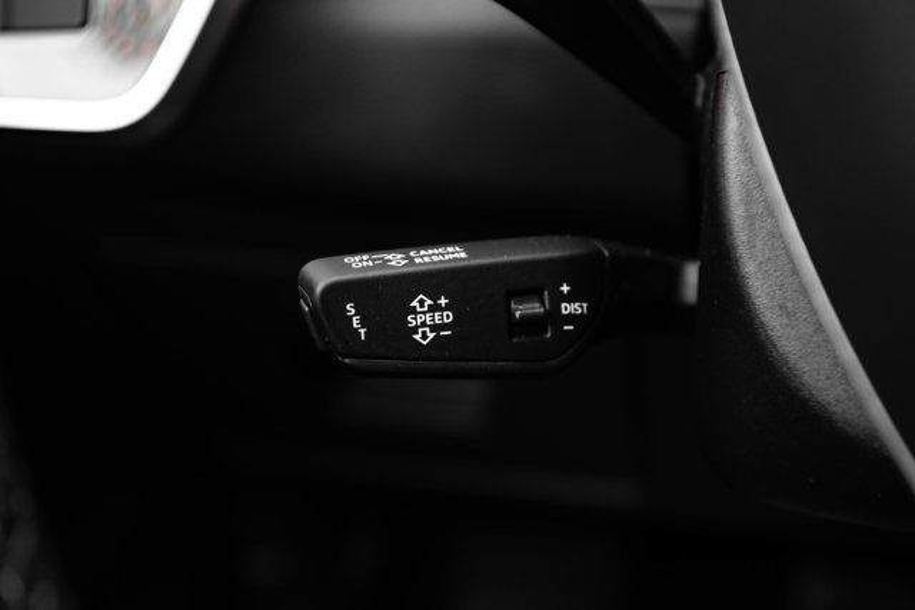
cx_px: 458
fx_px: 1271
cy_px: 305
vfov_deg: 27.0
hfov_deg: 39.6
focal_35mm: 50
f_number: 4
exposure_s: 1/200
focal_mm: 50
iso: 640
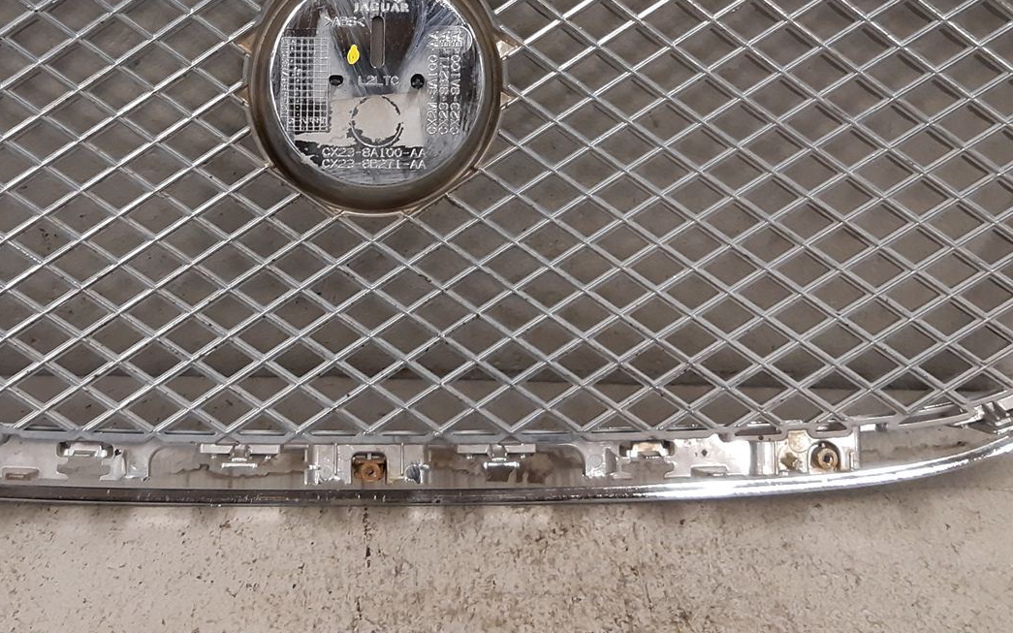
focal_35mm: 54
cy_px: 89
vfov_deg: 23.5
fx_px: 1491
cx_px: 377
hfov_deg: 37.3
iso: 160
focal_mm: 3.93
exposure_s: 1/50
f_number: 1.7
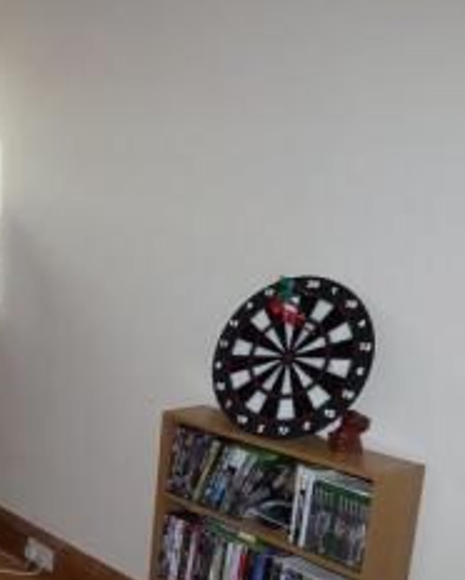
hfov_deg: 28.1
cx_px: -46
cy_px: 421
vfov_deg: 37.3
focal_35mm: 49
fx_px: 842
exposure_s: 1/320
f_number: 2.8
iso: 320
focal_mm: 3.6
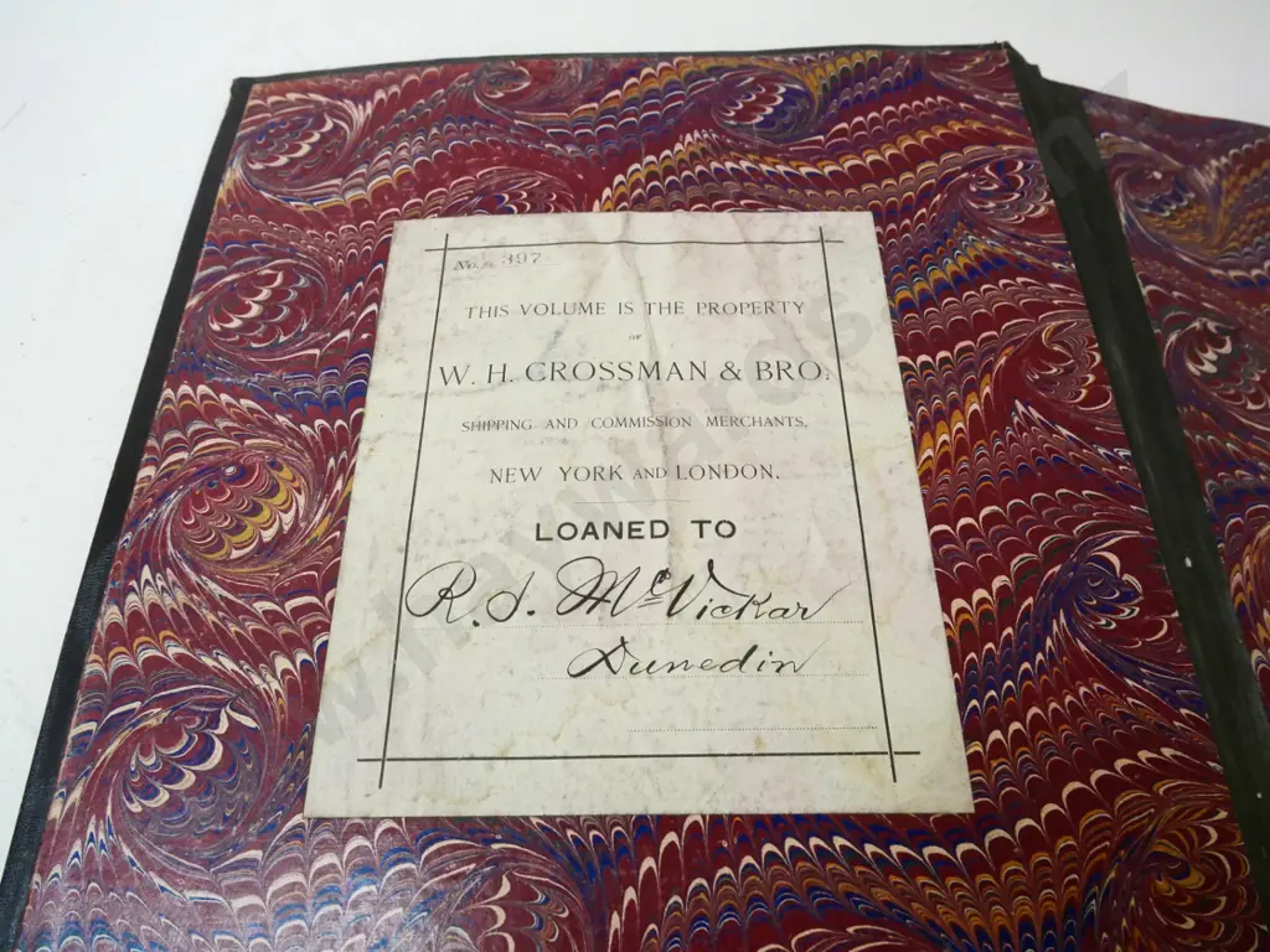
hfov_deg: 67.3
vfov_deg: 53.1
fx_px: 954
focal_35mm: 26
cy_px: 476
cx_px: 635
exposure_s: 1/200
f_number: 5.6
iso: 3200
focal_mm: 13
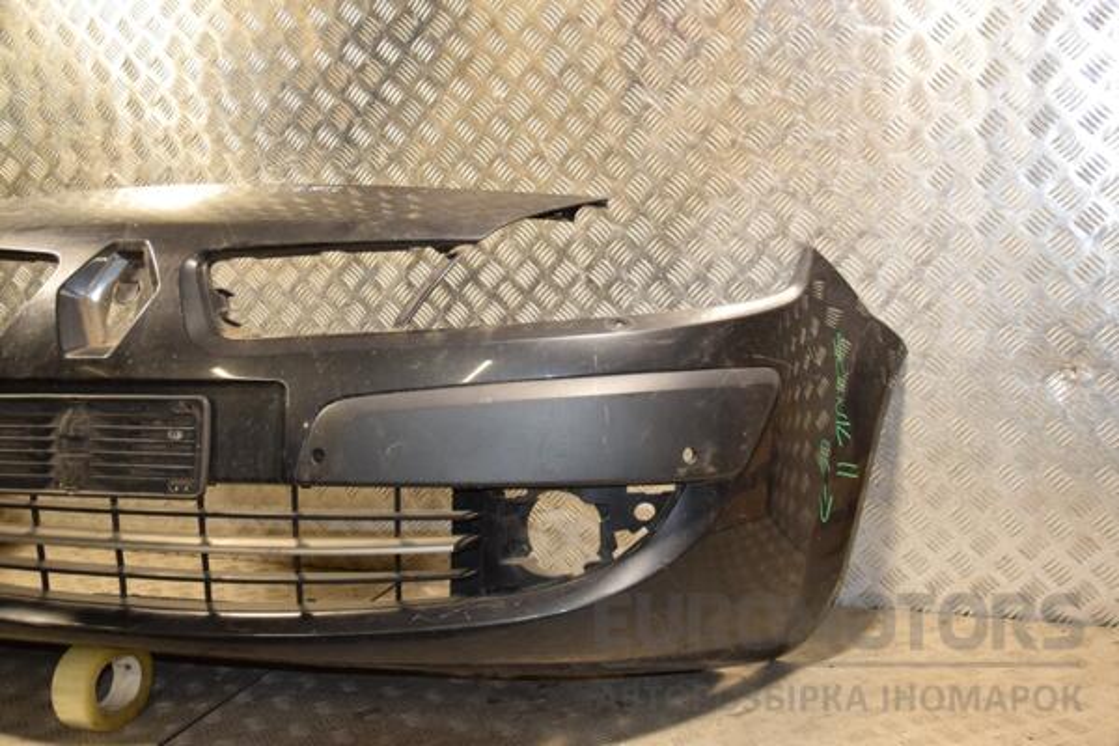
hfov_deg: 46.4
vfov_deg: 31.9
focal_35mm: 42
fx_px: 1305
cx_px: 560
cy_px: 373
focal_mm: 28
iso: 800
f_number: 5
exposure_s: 1/125
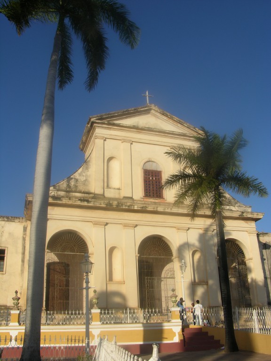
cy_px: 180
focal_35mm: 35
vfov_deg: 52.6
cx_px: 136
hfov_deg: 40.7
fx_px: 365
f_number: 6.3
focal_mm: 8.9
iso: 50
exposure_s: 1/283
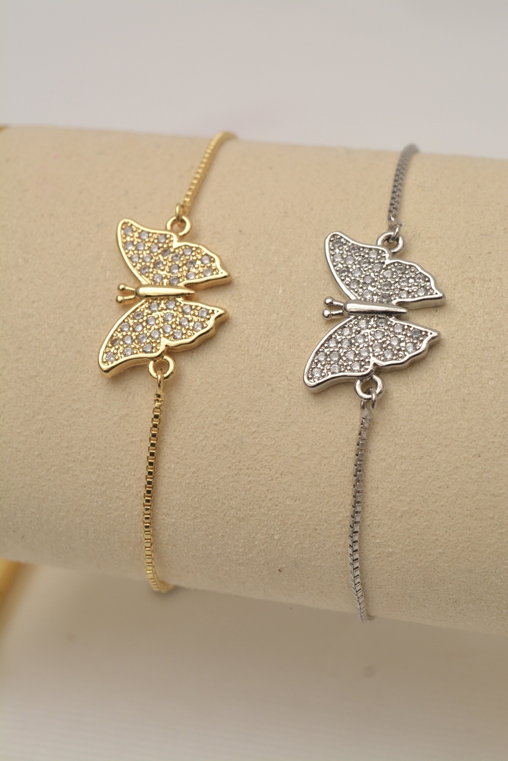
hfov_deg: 20.2
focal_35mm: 68
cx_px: 254
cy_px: 380
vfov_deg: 29.9
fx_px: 1429
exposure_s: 1/400
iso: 500
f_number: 10
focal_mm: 45
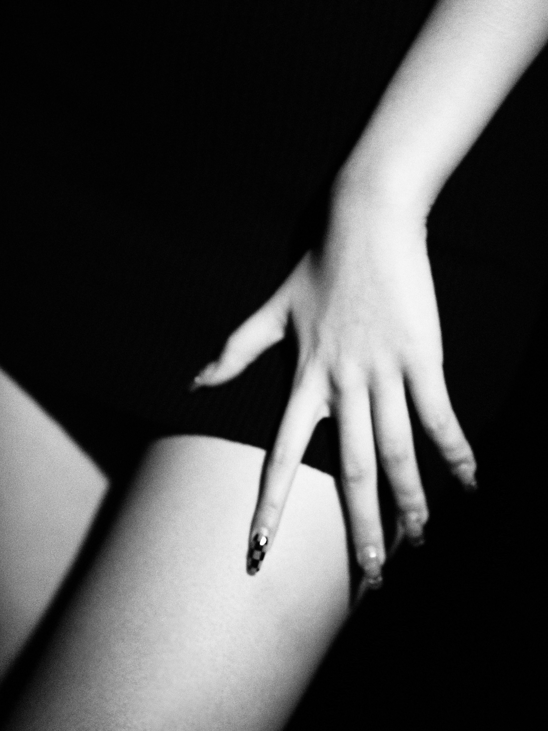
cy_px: 366
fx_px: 1815
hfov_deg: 17.2
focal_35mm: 86
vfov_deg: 22.8
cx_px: 274
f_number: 1.2
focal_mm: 43
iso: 500
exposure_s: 1/80
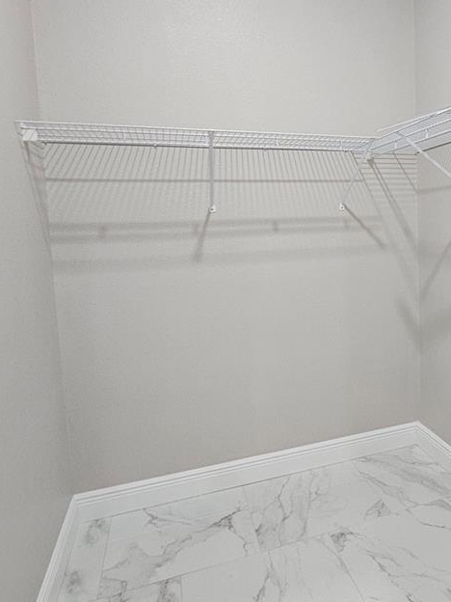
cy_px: 262
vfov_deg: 69.1
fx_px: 434
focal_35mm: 25
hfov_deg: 51.5
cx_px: 360
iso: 320
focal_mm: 2.2
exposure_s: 1/40
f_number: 2.2
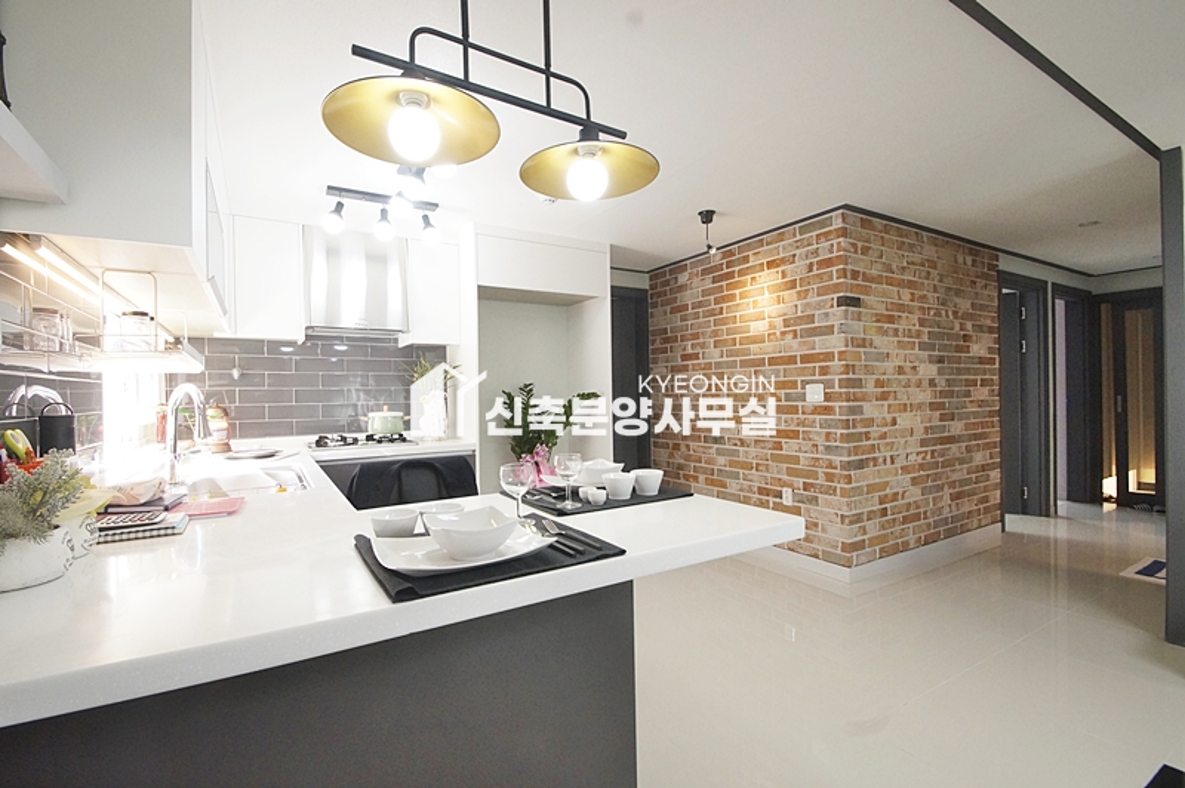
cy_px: 394
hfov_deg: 100.4
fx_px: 493
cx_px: 592
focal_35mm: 15
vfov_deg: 77.2
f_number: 9
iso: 1600
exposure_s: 1/60
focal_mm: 10
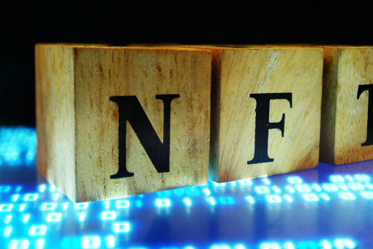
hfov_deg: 36.8
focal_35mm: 54
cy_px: 106
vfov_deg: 25.0
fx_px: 559
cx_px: 221
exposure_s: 1/8
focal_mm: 30
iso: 640
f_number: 3.5
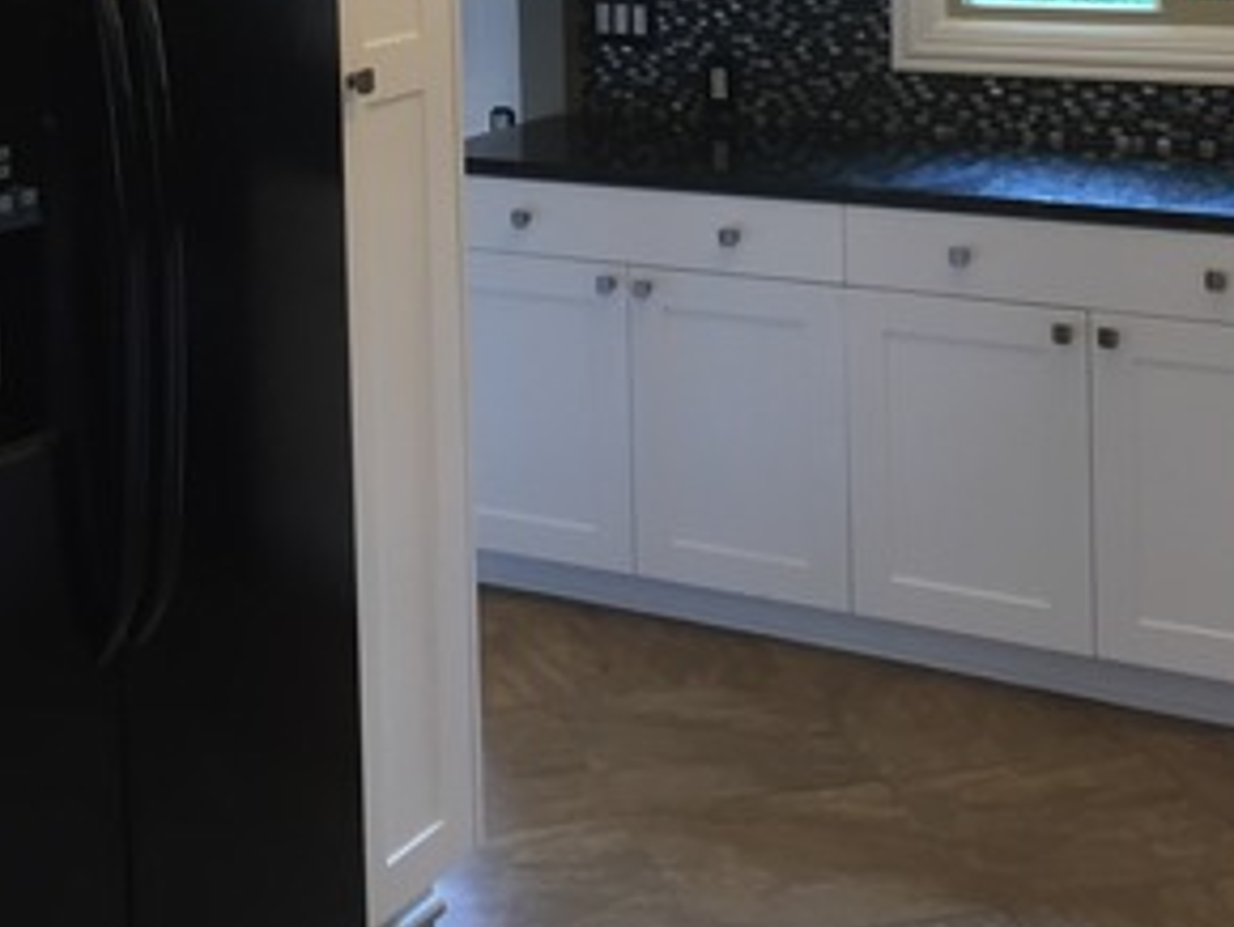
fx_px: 2283
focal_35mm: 64
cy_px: -64
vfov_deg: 21.9
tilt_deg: -4.8
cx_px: 540
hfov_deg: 30.2
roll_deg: +2.1
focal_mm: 4.15
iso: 64
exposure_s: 1/30
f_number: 2.2
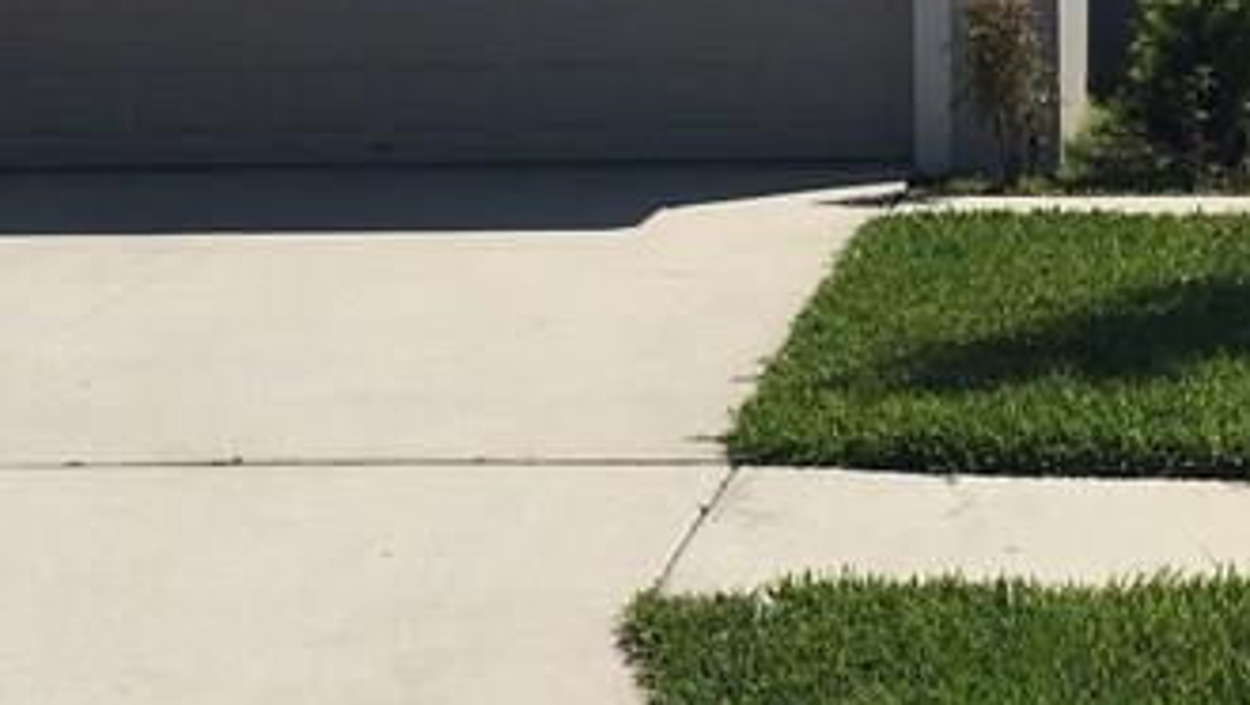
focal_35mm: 98
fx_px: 3250
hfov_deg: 21.6
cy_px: -110
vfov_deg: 12.1
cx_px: 909
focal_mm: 4.15
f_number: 2.2
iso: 25
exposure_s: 1/2481
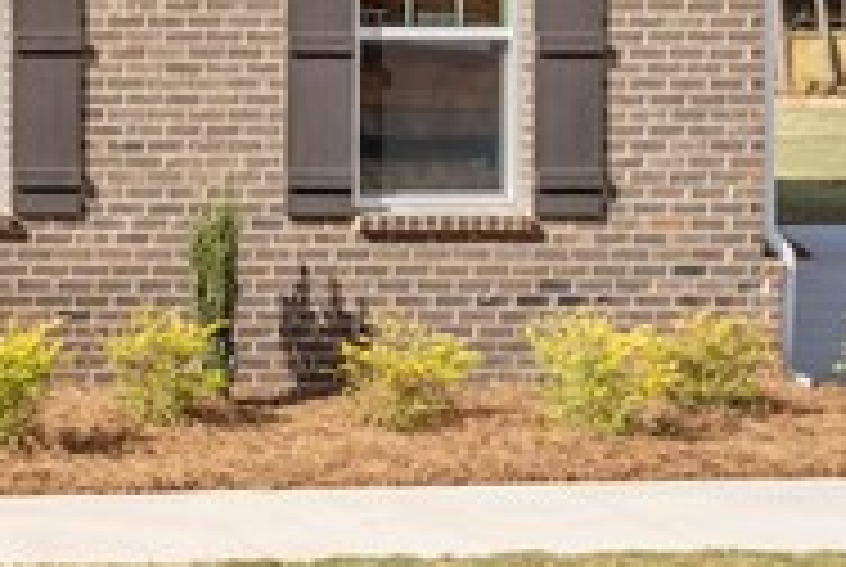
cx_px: -868
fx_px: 2320
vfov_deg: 13.6
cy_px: -63
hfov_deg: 15.9
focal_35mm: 99
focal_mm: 17.1
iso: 100
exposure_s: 1/640
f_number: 5.6
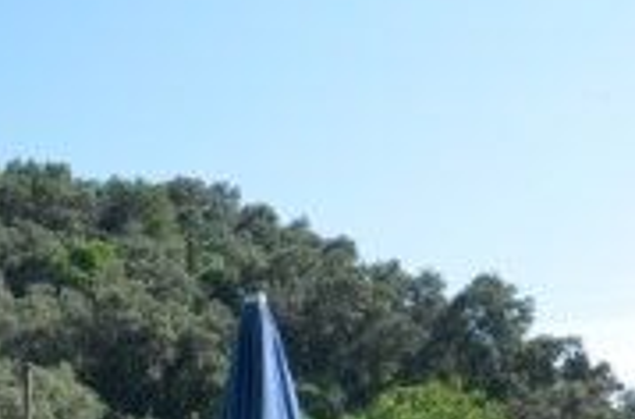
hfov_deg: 22.9
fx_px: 1512
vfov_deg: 14.9
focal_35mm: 86
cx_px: 14
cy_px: 579
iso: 200
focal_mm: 10
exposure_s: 1/320
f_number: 9
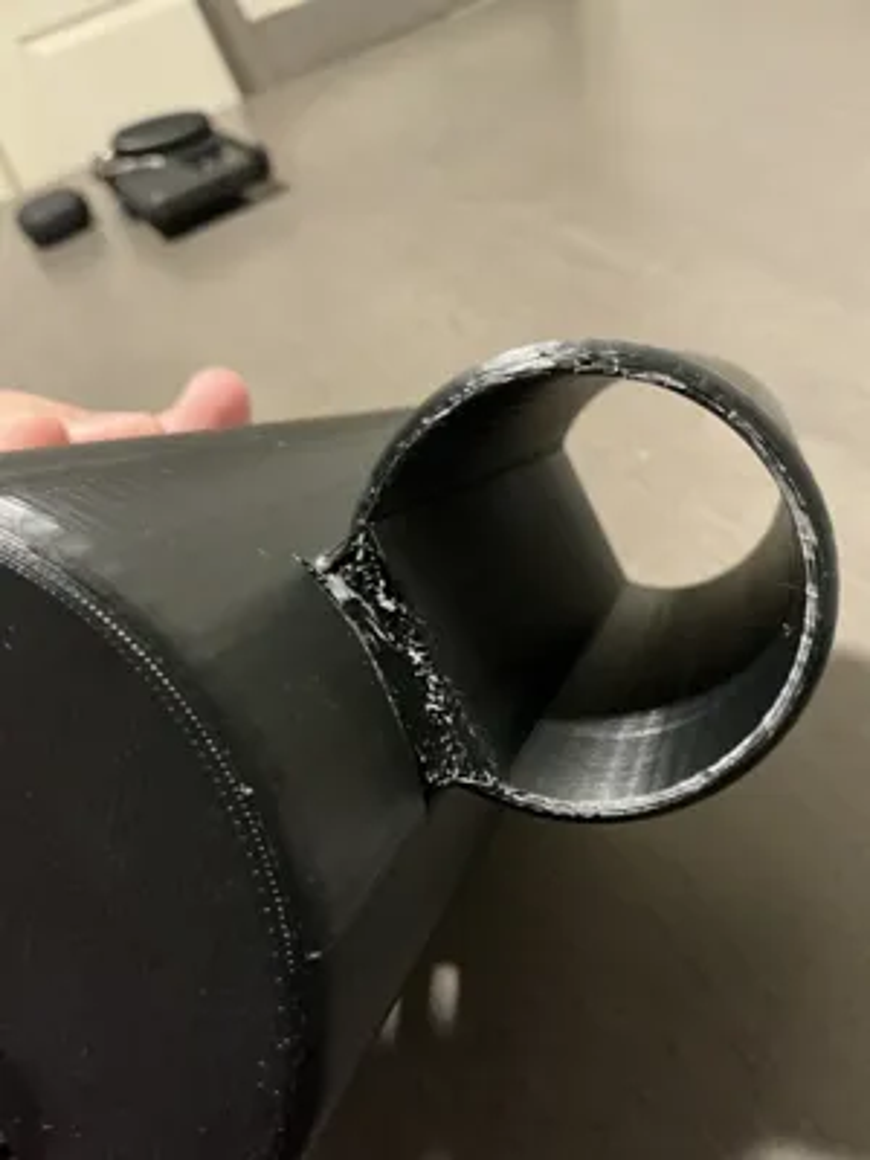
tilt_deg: -39.5
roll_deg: +18.6
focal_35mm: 28
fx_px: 938
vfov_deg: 63.4
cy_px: 580
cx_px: 435
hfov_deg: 49.7
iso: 500
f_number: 1.8
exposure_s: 1/20
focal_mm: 3
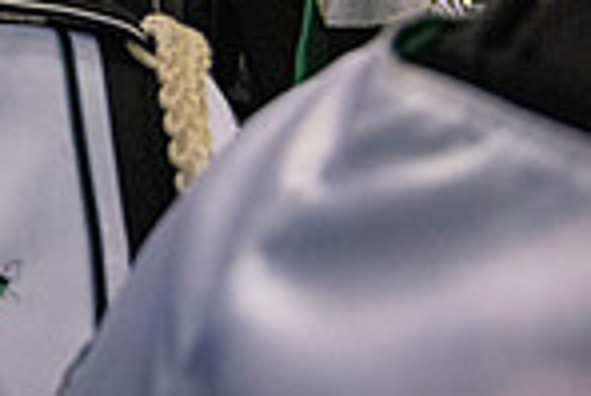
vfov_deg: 13.4
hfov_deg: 16.8
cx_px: -551
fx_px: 1545
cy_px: -278
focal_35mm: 94
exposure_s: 1/500
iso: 3200
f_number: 4
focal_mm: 24
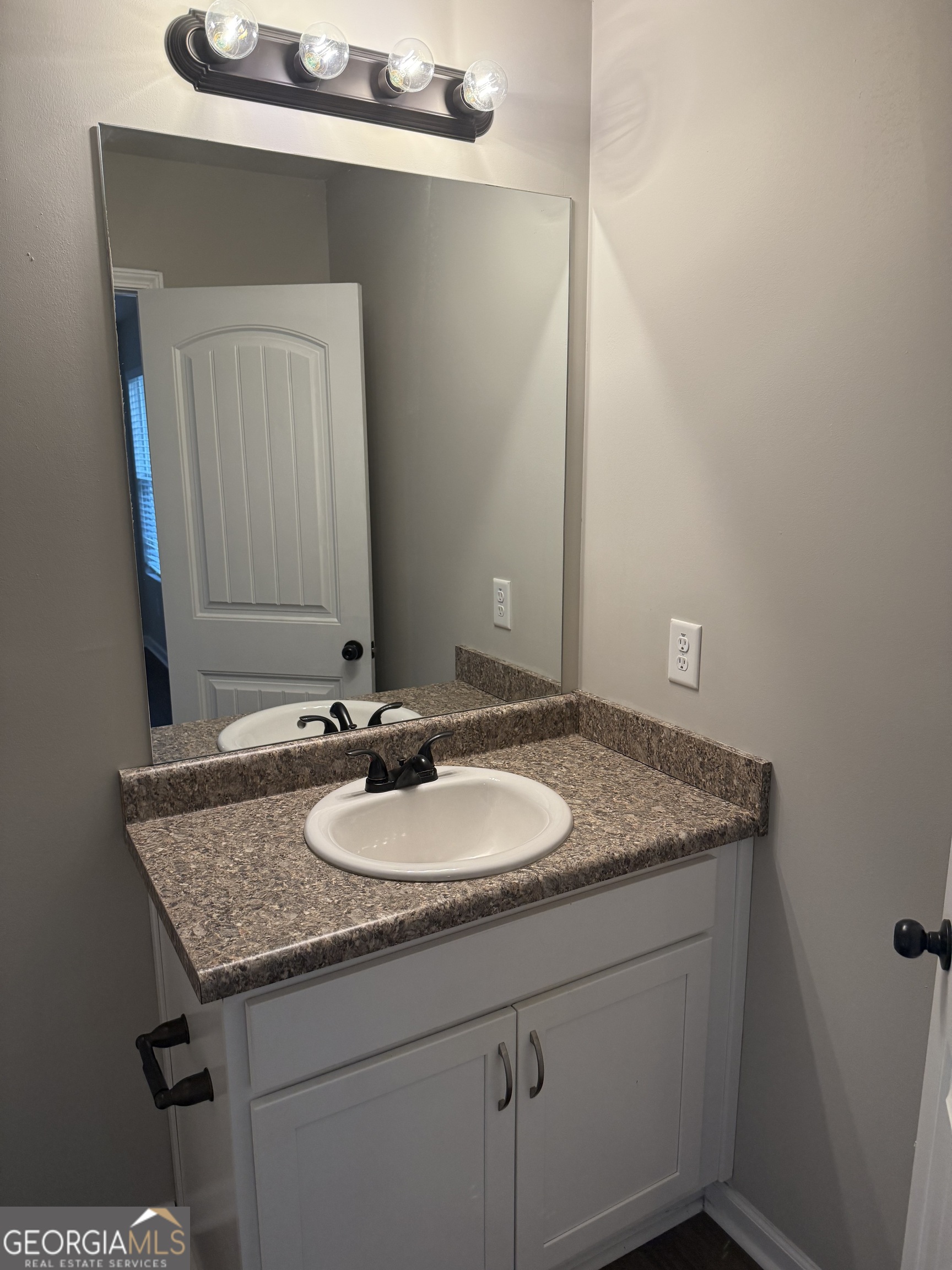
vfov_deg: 71.6
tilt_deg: -12.4
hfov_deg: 56.8
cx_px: 476
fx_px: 880
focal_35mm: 24
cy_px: 635
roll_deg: -0.4
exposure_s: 1/120
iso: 200
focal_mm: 6.76
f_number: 1.78
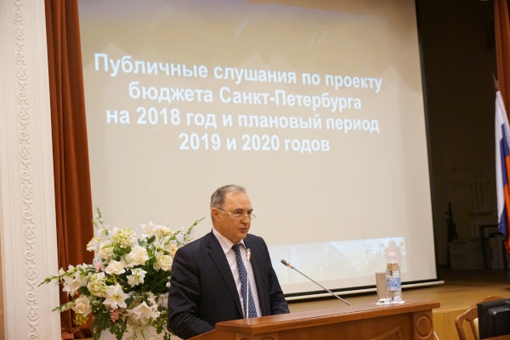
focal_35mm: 60
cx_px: 255
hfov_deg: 33.4
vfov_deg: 22.6
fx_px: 850
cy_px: 170
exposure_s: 1/160
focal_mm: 40
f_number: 4.5
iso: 3200
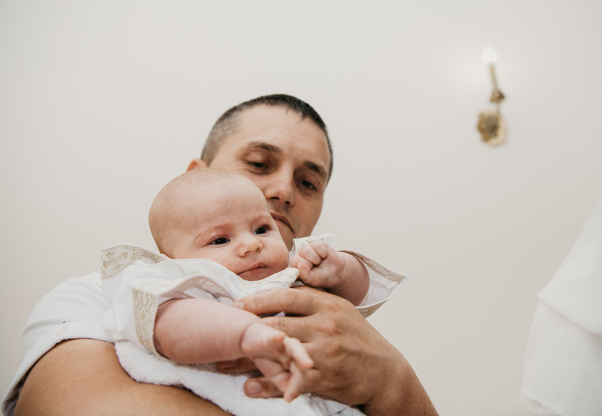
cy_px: 191
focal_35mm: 44
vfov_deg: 31.0
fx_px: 749
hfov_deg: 43.7
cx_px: 337
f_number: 4
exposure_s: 1/160
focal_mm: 40
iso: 125
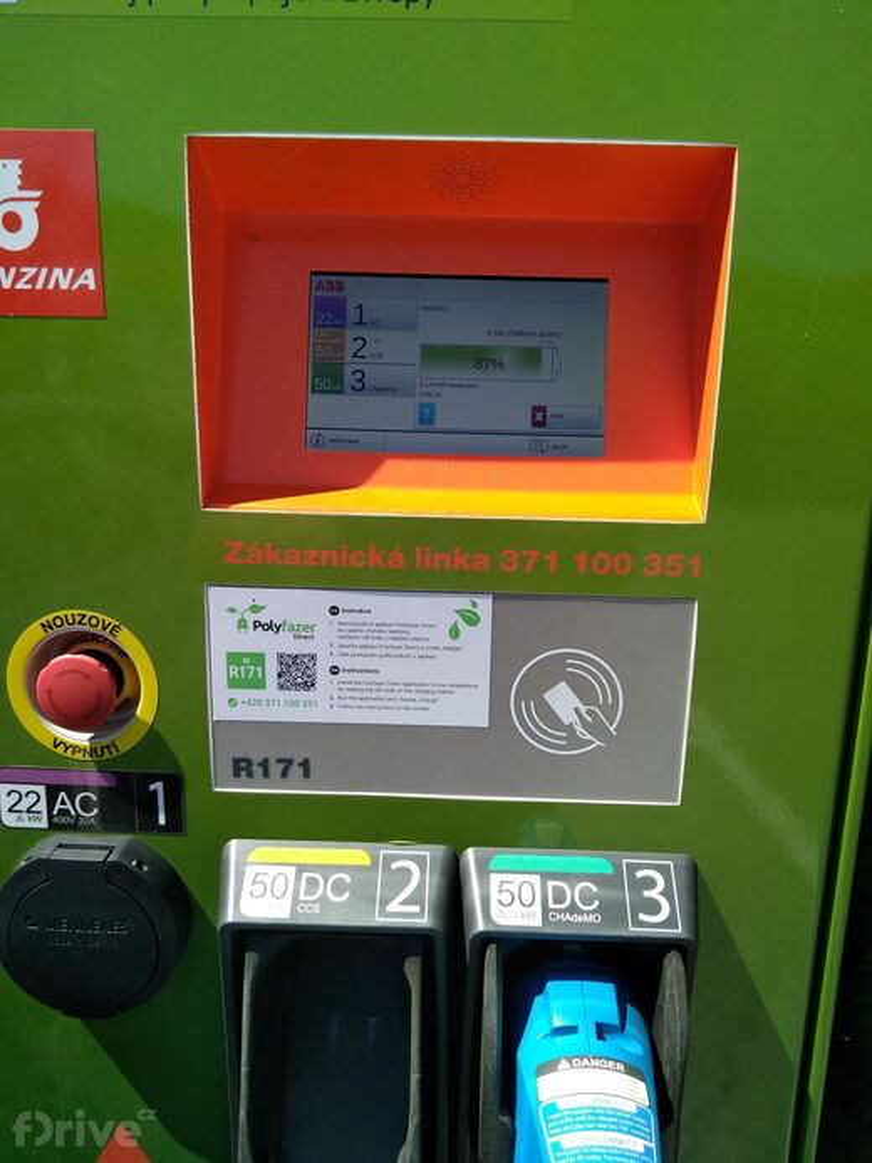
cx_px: 436
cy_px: 582
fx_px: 873
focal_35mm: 26
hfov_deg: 53.1
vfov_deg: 67.3
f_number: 2.2
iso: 100
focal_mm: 3.46
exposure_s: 1/884
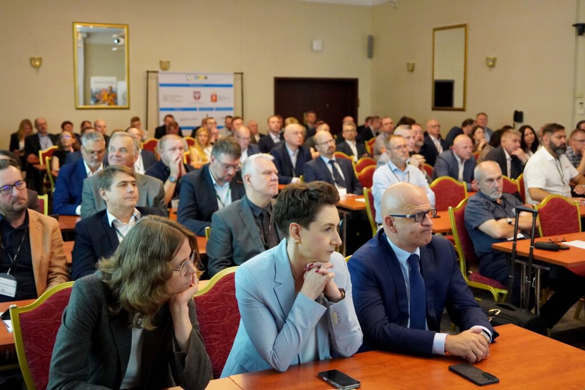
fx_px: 683
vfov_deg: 31.9
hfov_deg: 46.4
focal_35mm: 42
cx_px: 292
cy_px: 195
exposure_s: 1/250
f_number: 2.8
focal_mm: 28
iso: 5000
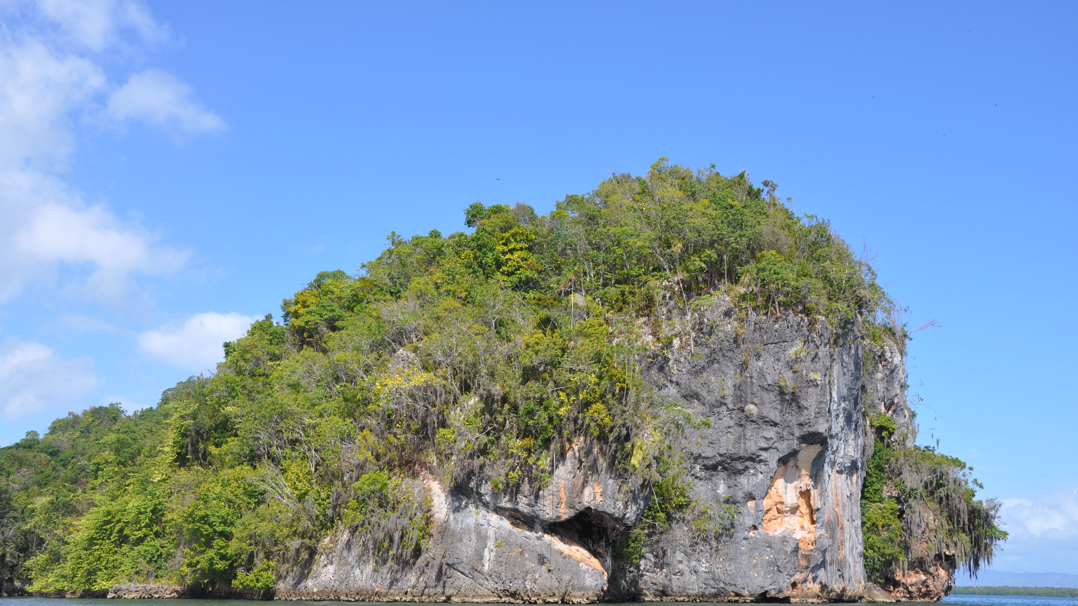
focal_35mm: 41
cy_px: 348
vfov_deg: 29.0
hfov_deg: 49.4
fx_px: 1172
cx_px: 538
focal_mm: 26
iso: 200
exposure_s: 1/320
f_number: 9
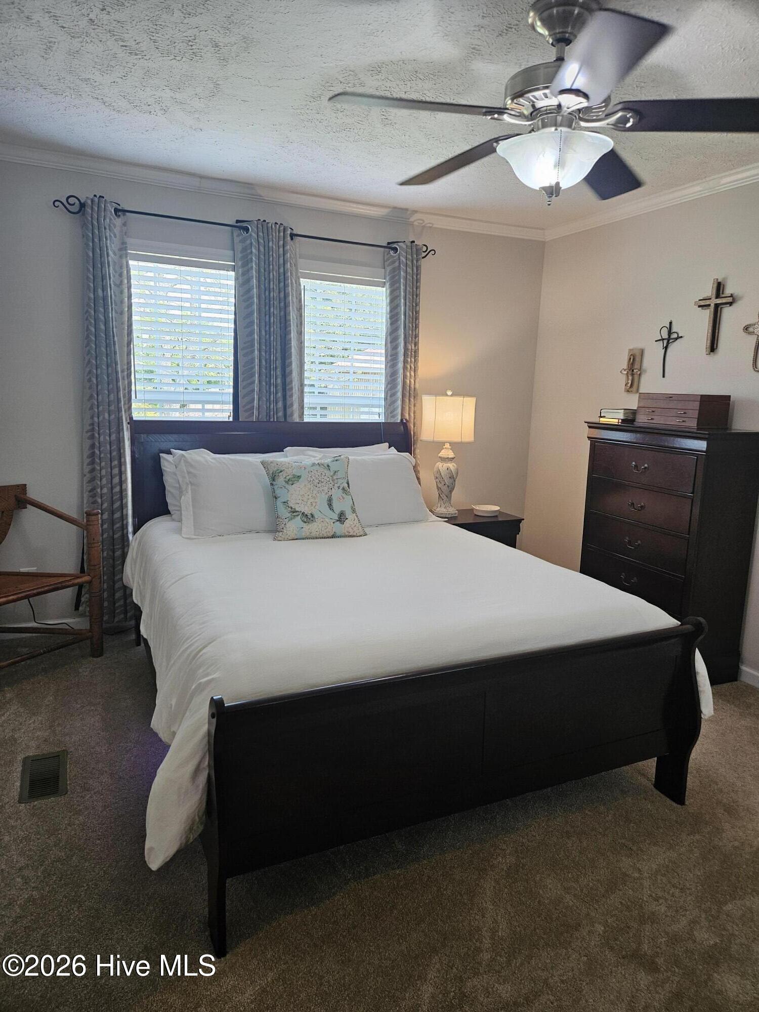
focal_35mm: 23
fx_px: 672
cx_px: 380
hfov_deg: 58.9
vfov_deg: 73.9
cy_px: 506
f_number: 1.8
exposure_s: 1/120
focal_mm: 5.4
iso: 125
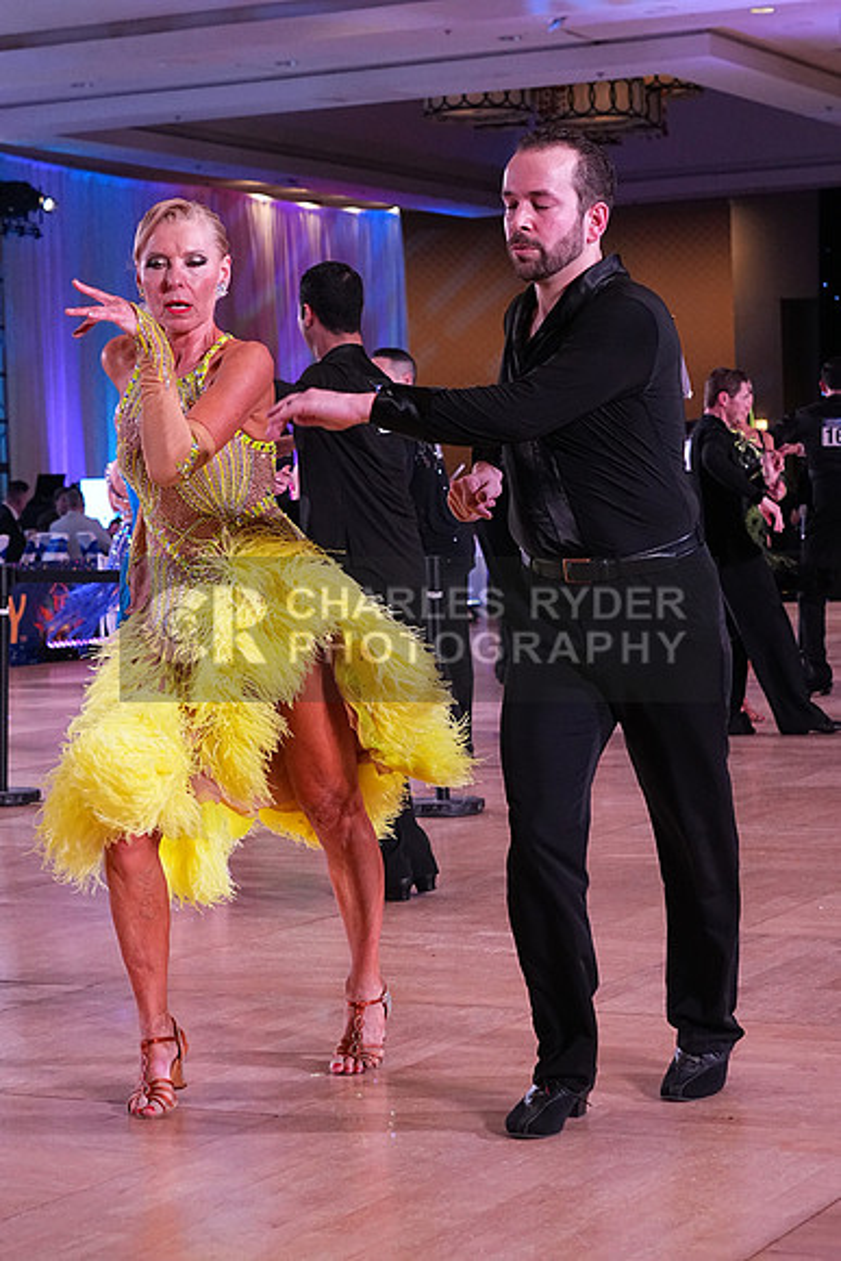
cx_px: 420
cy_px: 630
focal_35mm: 81
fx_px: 2836
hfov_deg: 16.9
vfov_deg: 25.1
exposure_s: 1/400
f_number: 5.6
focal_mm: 54
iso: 3200
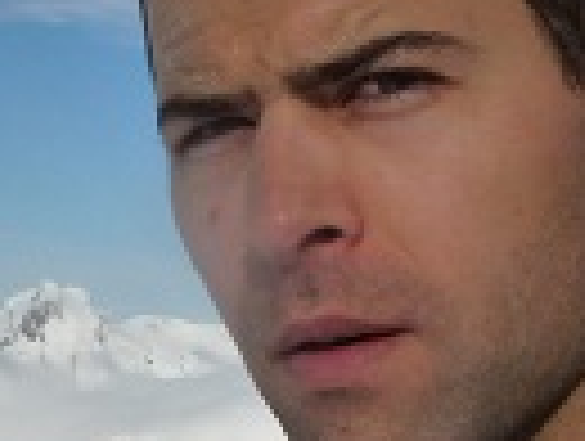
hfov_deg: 17.1
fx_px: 1930
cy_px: 284
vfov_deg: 13.0
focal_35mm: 114
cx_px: 90
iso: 125
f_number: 7.1
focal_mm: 5.2
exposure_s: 1/800
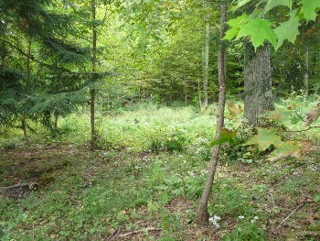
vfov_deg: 44.1
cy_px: 136
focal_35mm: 32
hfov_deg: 56.8
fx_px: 296
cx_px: 166
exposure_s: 1/30
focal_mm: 4.7
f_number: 3.3
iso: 100
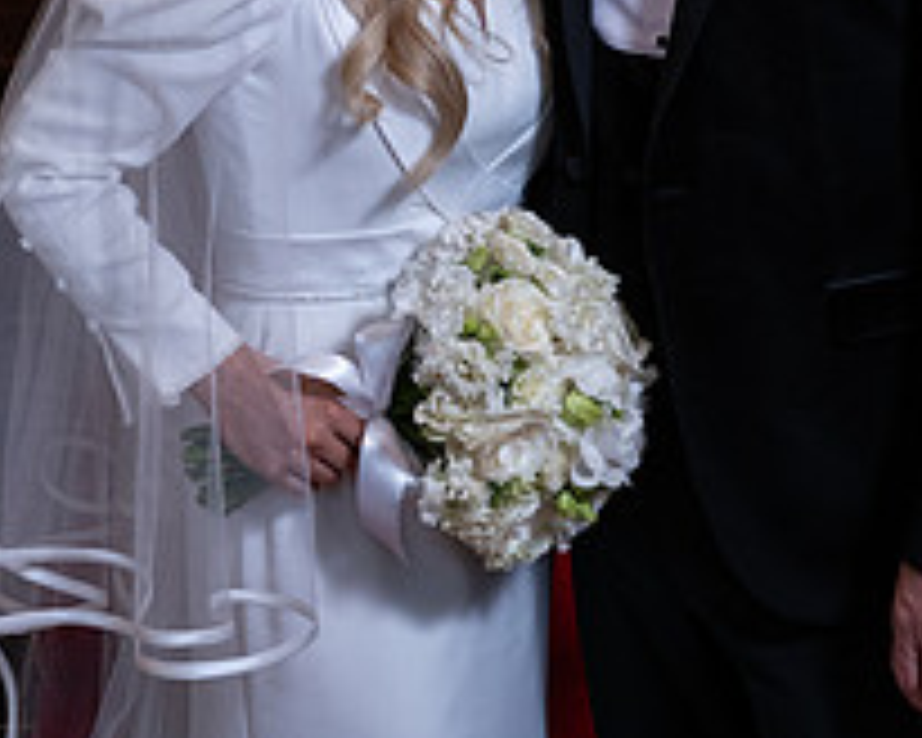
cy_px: -124
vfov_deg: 12.9
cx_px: 580
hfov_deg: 16.4
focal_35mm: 117
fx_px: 3193
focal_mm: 44
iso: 500
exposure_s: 1/160
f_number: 3.5
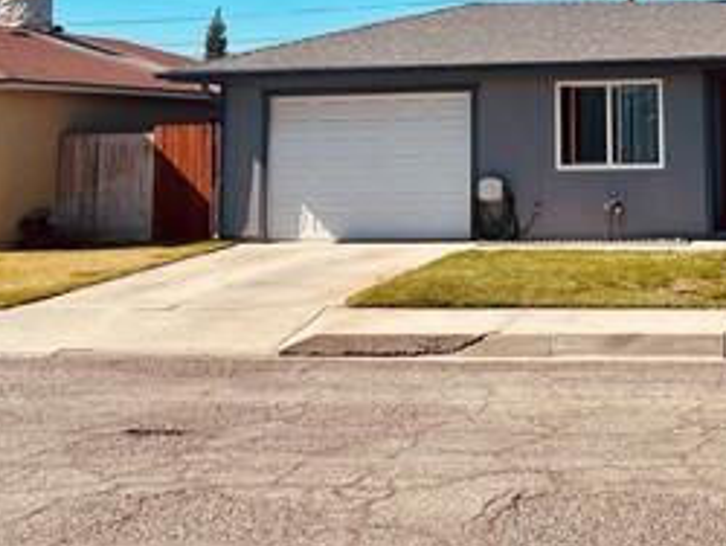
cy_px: -41
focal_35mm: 64
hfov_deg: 29.2
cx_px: 627
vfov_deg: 21.9
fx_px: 1344
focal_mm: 5.1
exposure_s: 1/3559
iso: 32
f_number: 1.6
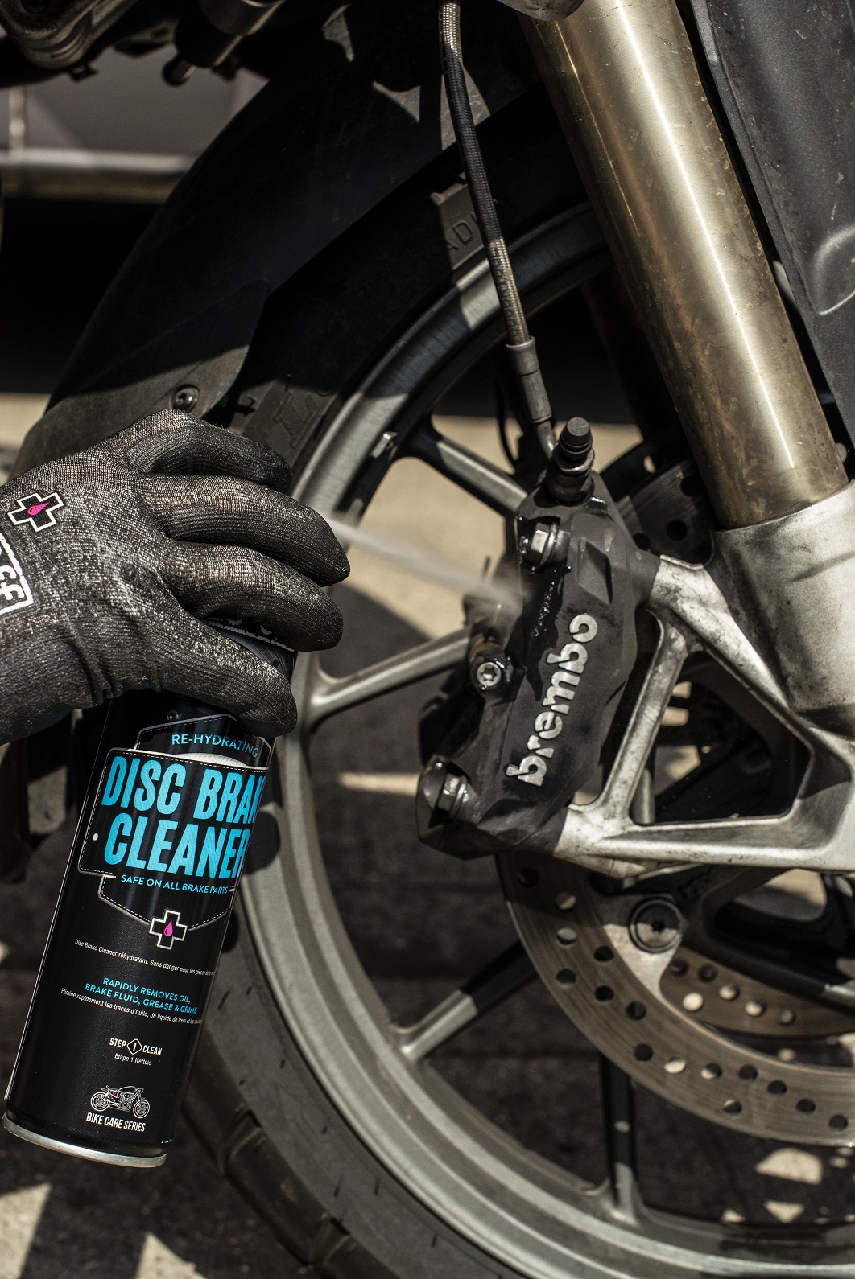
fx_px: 1779
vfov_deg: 39.6
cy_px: 640
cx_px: 428
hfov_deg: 27.0
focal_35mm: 50
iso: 800
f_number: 9
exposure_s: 1/4000
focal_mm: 50
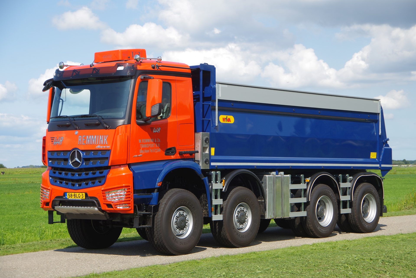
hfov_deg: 28.1
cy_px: 139
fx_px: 832
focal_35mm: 72
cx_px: 208
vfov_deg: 18.9
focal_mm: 48
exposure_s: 1/320
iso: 100
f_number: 4.5
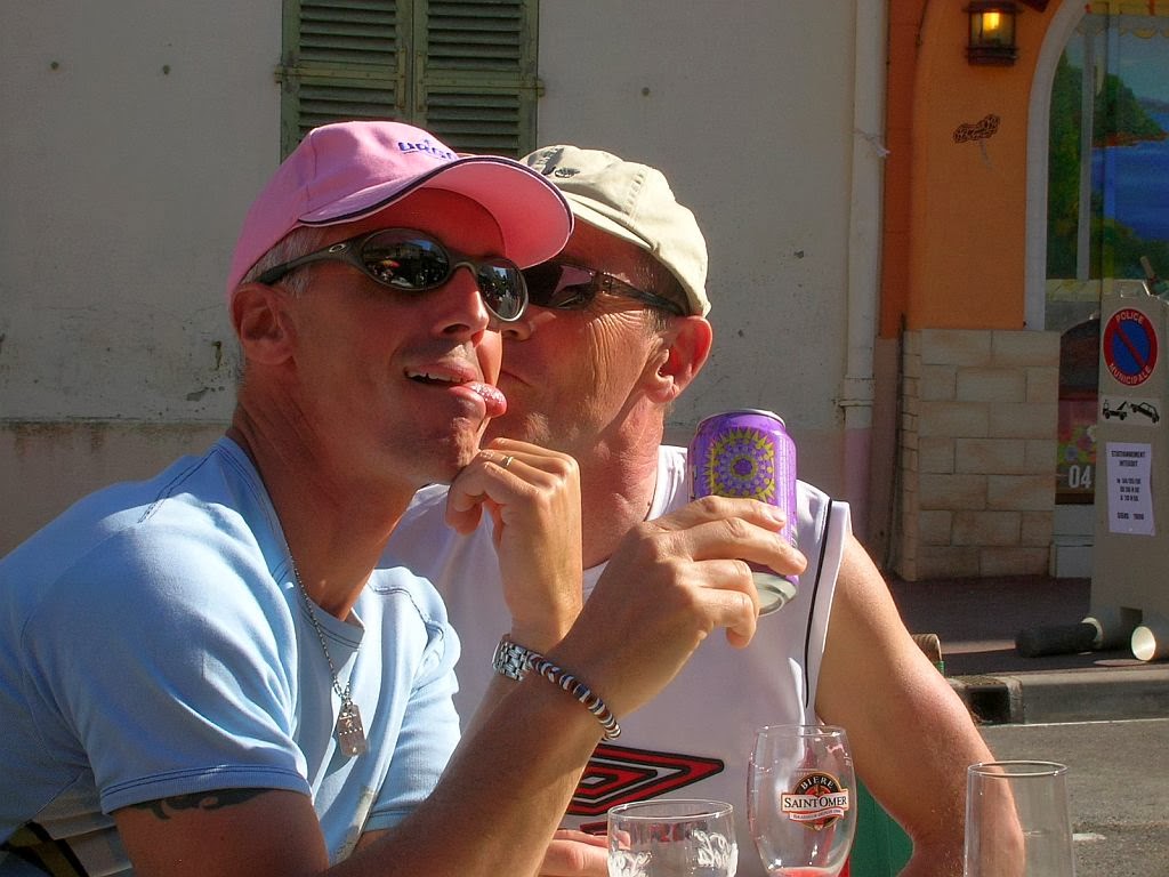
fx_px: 3039
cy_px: 438
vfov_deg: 16.4
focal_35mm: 90
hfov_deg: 21.8
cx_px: 584
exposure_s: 1/148
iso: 50
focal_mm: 15
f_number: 7.6
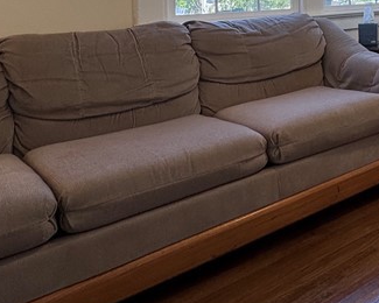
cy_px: -22
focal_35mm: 43
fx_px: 482
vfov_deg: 31.4
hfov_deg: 34.5
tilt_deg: +1.1
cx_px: 452
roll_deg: +0.9
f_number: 2.2
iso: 50
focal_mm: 2.22
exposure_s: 1/120
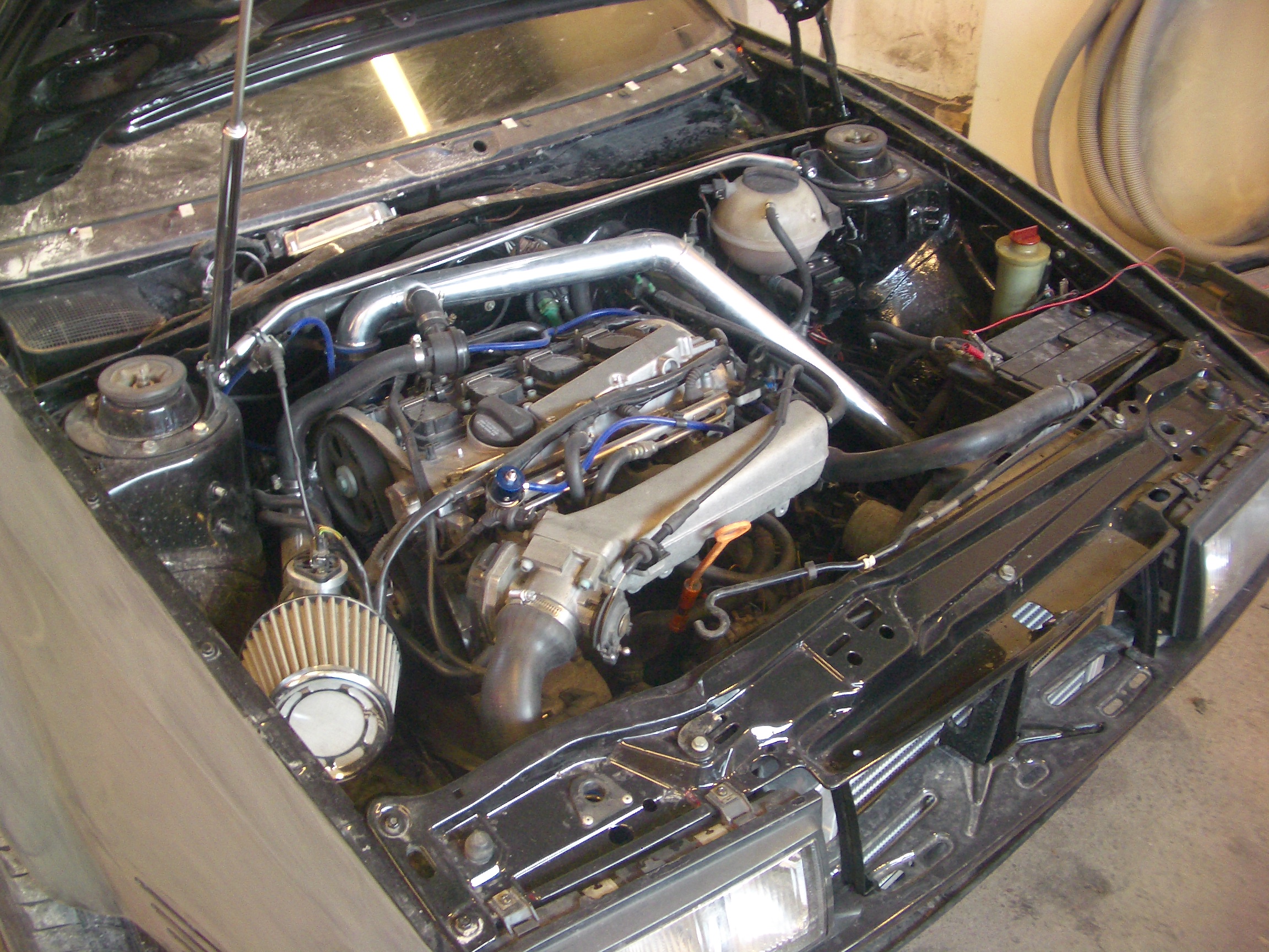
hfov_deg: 52.6
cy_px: 476
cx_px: 634
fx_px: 1283
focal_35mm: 35
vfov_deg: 40.7
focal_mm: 5.8
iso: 100
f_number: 2.6
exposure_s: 1/13
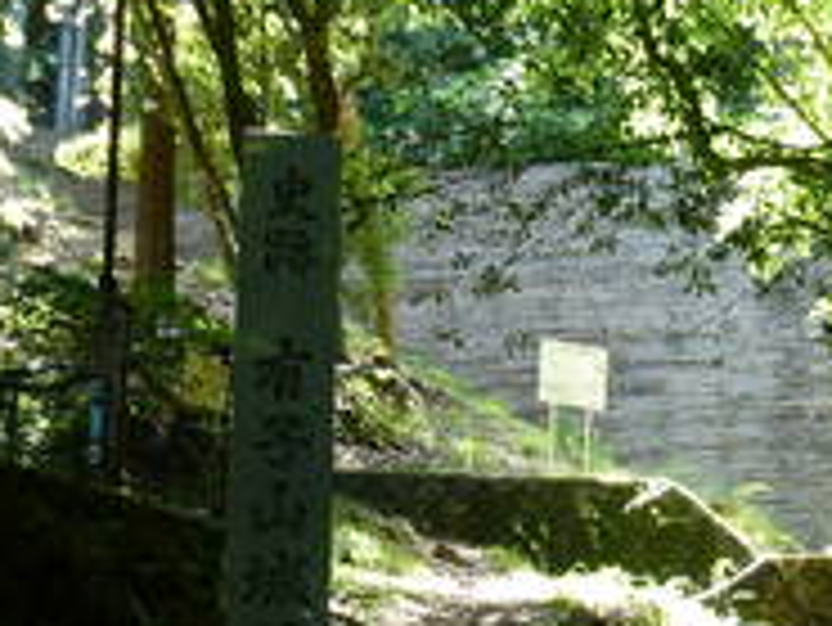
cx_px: 733
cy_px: 525
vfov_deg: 21.3
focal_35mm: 68
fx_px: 1635
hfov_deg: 27.6
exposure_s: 1/30
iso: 100
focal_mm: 4.1
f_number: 3.3
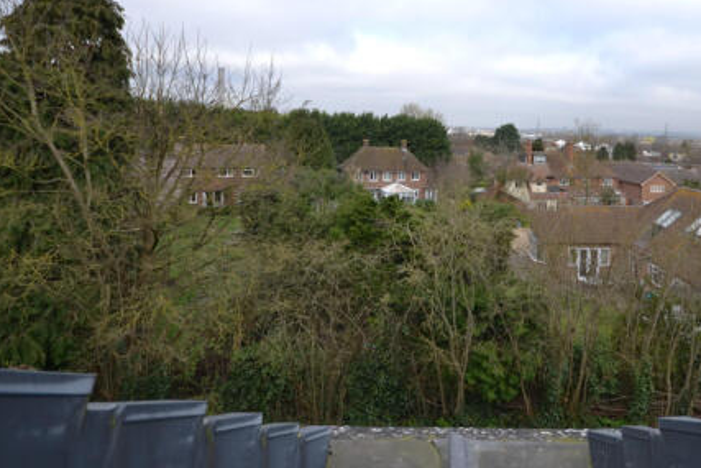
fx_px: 448
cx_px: 467
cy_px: 131
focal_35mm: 23
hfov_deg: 73.8
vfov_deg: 53.2
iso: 100
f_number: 6.3
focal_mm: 10
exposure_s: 1/160
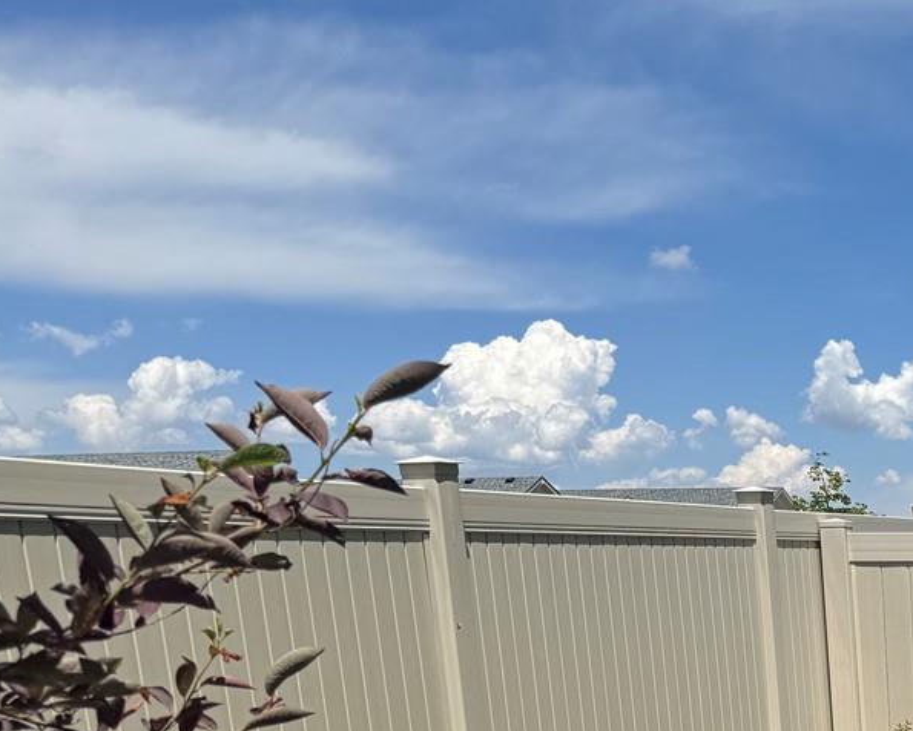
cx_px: 1195
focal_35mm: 63
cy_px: 895
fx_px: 1702
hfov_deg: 25.7
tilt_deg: -9.6
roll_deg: +0.4
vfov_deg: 22.2
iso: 80
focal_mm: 6.76
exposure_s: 1/5348
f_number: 1.78
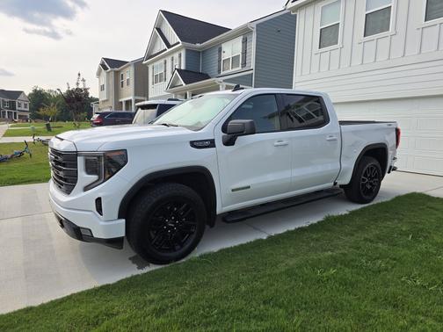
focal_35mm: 23
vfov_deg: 58.9
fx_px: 294
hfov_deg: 73.9
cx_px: 222
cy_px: 166
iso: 12
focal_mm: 6.3
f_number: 1.7
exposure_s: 1/444
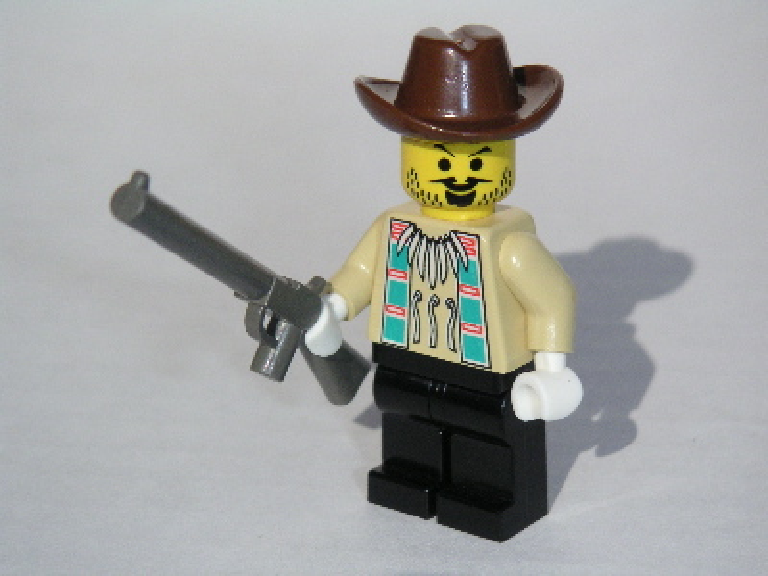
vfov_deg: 13.3
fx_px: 2463
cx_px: 384
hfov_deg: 17.7
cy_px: 288
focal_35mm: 111
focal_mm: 17.1
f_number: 8
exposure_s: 1/1000
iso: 160
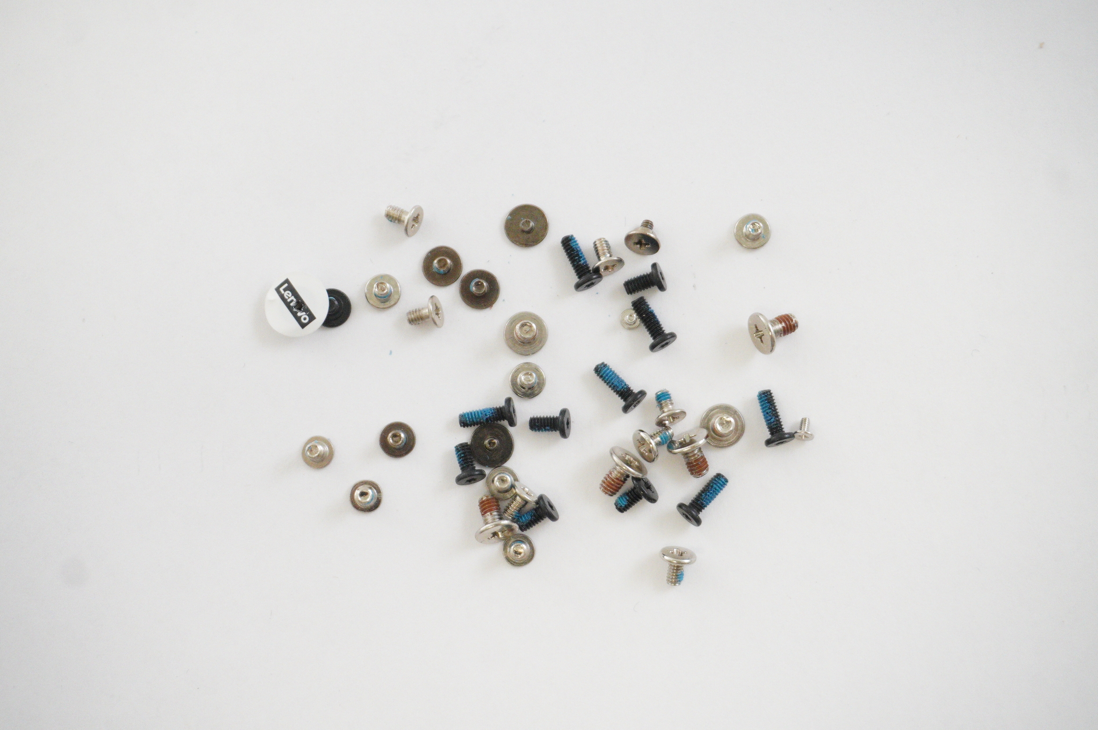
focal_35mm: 57
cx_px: 549
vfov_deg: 23.7
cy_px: 365
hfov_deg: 35.1
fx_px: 1737
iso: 4000
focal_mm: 38
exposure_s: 1/200
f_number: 5.6
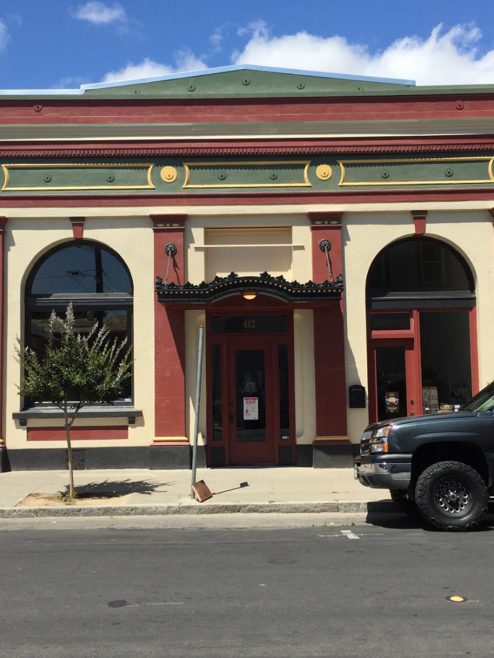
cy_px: 327
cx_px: 247
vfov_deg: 47.8
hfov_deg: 36.8
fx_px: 742
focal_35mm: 39
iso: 32
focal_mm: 4.15
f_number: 2.2
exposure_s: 1/2198
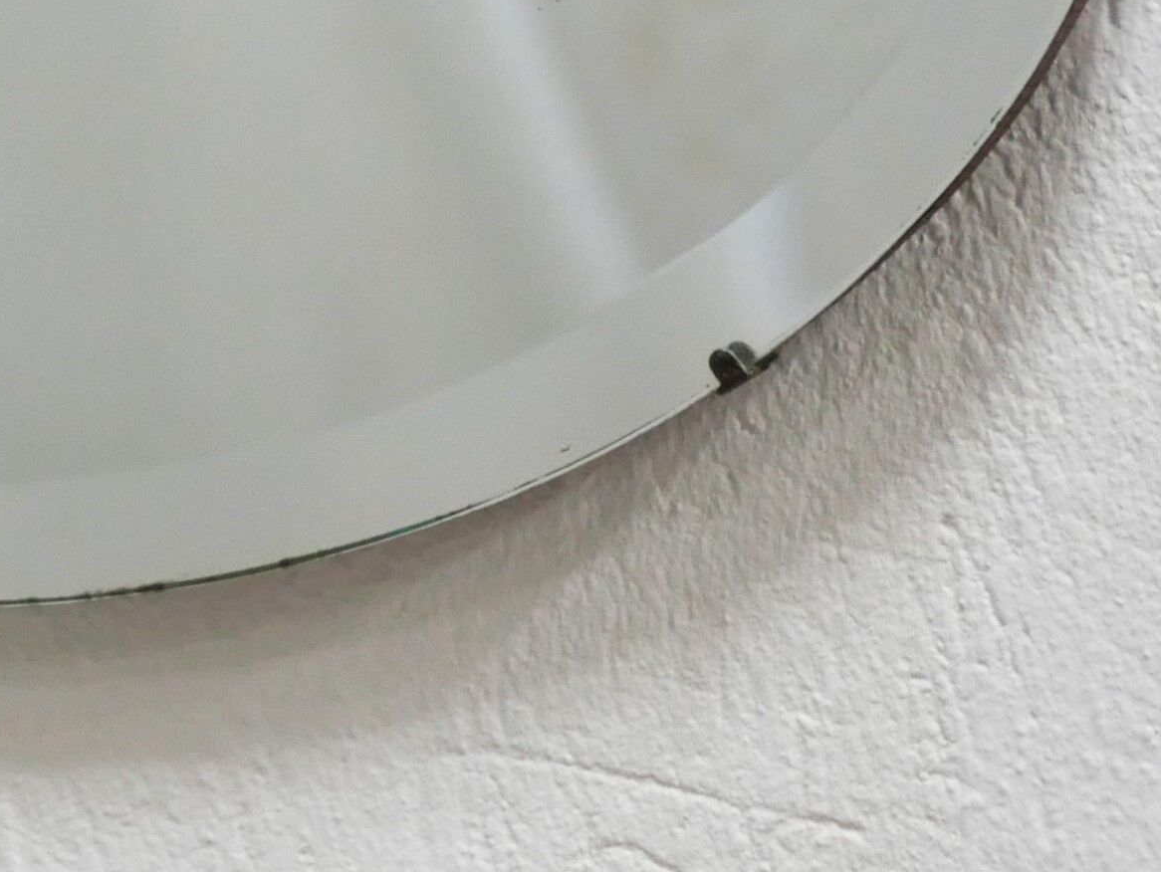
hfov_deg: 12.4
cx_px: -356
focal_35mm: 154
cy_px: -628
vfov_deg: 9.3
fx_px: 5168
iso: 800
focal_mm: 20
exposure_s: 1/60
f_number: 1.7
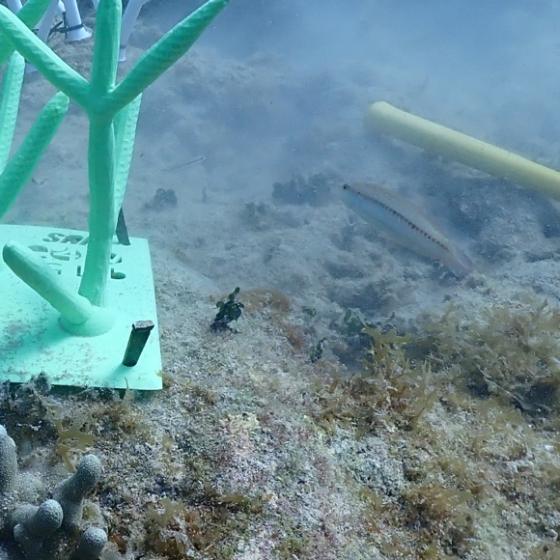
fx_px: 1116
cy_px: 326
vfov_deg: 28.1
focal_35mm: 61
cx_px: -44
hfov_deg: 26.2
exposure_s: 1/800
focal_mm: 4.5
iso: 100
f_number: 2.8
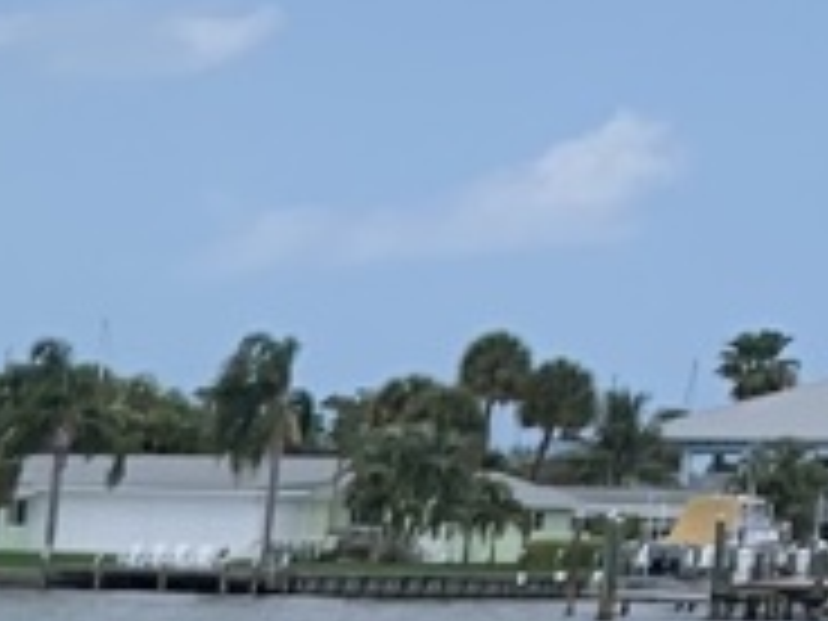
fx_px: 4856
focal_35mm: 203
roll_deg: -1.7
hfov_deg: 8.3
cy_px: 1328
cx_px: -1652
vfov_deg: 7.0
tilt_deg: -8.0
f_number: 1.8
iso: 25
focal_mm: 4.25
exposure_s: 1/2833
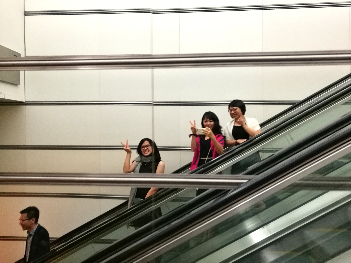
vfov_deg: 51.4
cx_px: 176
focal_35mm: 27
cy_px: 132
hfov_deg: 65.3
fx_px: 274
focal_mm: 4.5
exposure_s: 1/25
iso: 400
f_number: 2.2
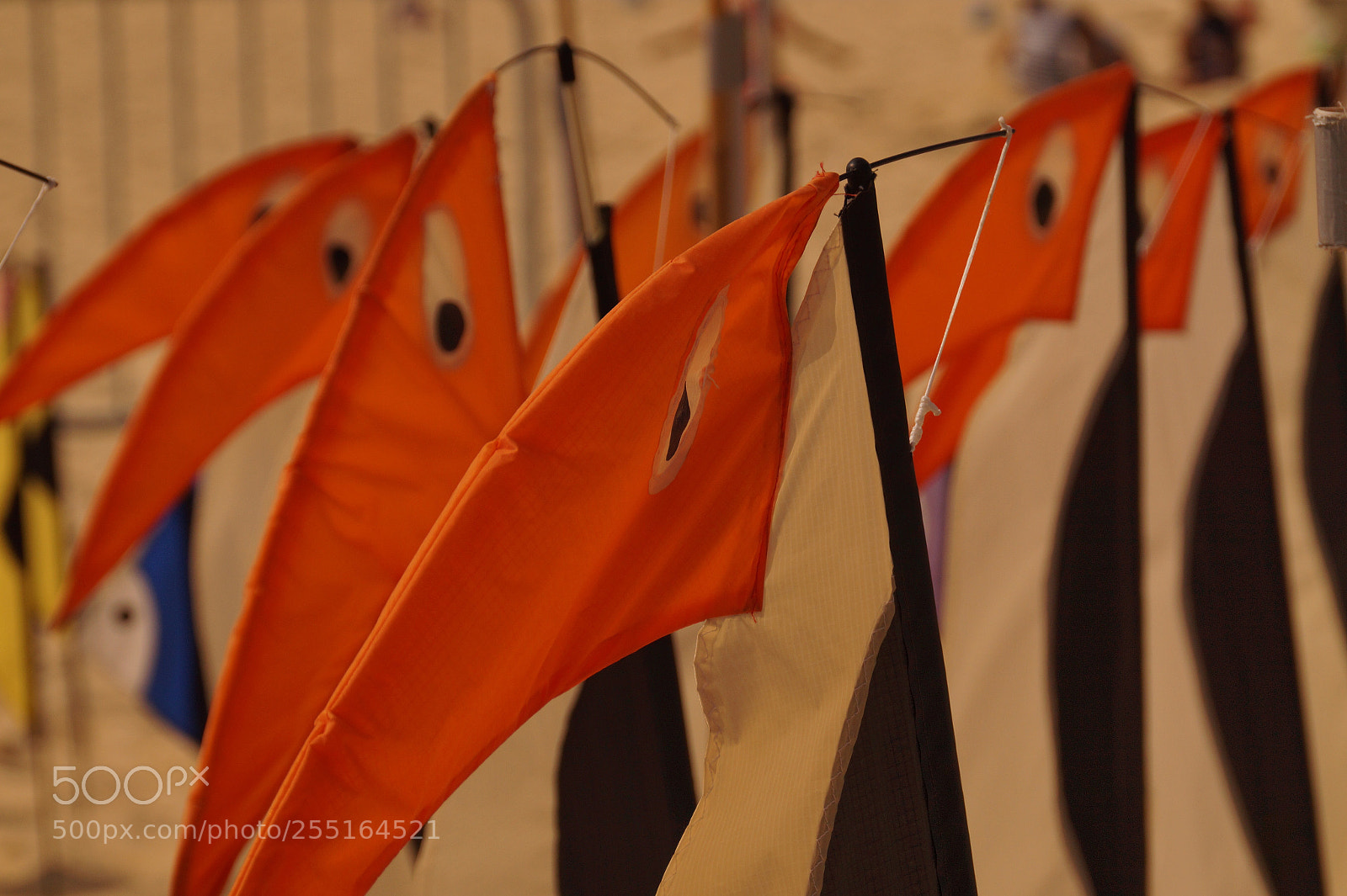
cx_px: 674
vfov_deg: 7.0
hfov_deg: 10.6
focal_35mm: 195
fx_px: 7292
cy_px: 448
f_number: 10
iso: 100
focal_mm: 130
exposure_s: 1/1250
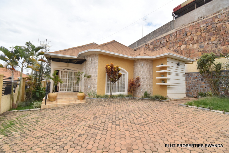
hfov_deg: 100.4
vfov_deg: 77.4
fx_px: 95
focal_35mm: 15
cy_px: 76
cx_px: 114
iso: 320
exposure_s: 1/640
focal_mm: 10
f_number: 8
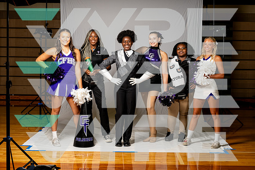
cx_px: 128
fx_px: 468
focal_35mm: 66
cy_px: 85
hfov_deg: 30.5
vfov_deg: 20.6
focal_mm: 66
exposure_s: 1/250
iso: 250
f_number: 6.3
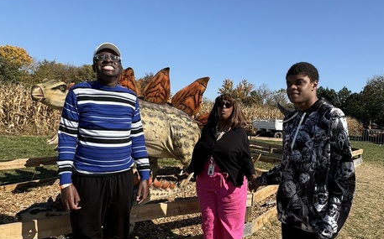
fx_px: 272
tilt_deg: -4.2
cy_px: 142
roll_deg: -3.1
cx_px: 231
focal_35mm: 26
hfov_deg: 69.7
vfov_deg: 47.3
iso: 40
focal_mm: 2.22
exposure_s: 1/1160
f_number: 2.2
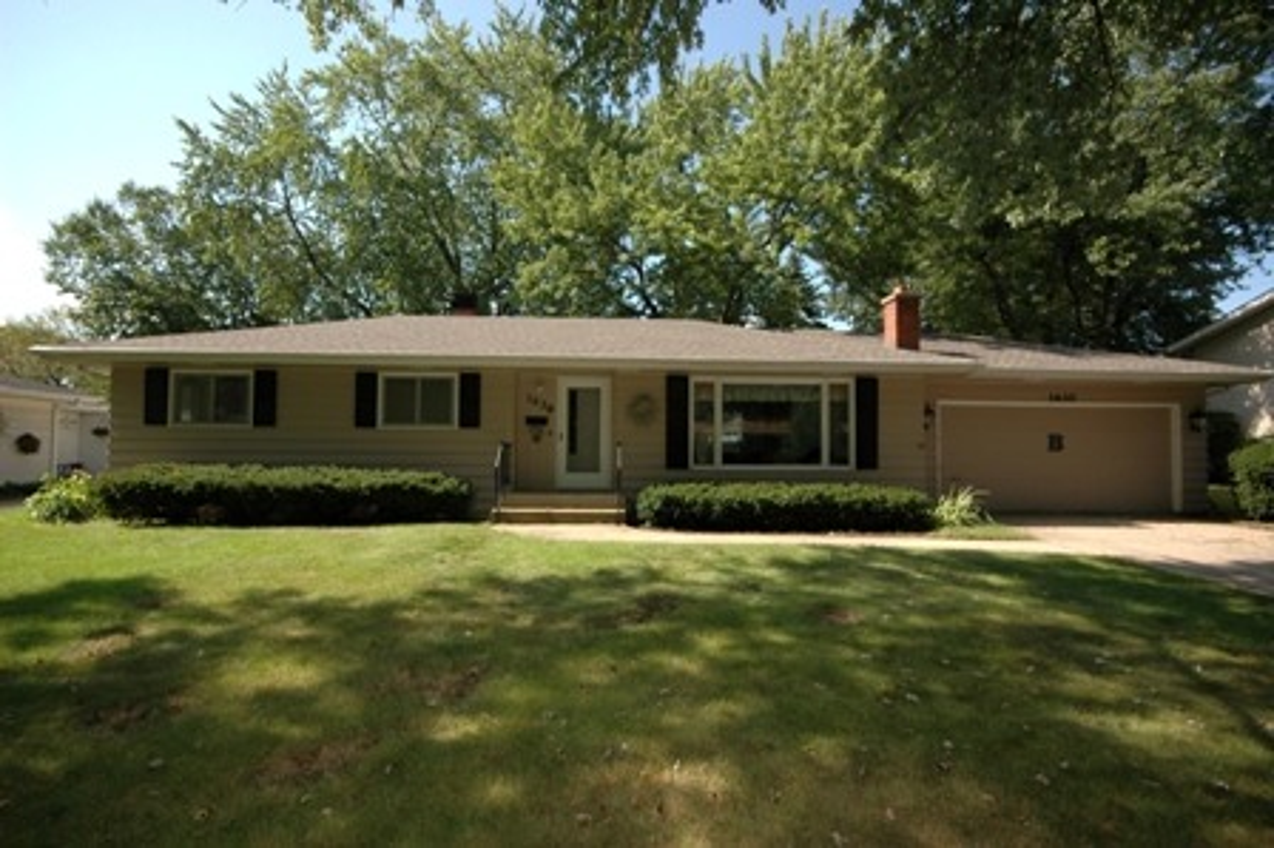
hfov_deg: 92.5
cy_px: 424
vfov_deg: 69.6
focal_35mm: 17
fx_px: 610
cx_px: 637
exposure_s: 1/250
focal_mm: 11.5
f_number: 8
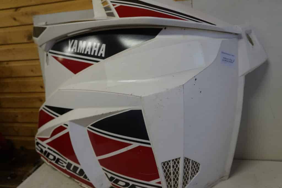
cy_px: 94
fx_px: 235
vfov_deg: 43.6
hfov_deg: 61.9
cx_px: 141
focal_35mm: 30
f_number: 4
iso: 500
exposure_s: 1/60
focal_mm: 20
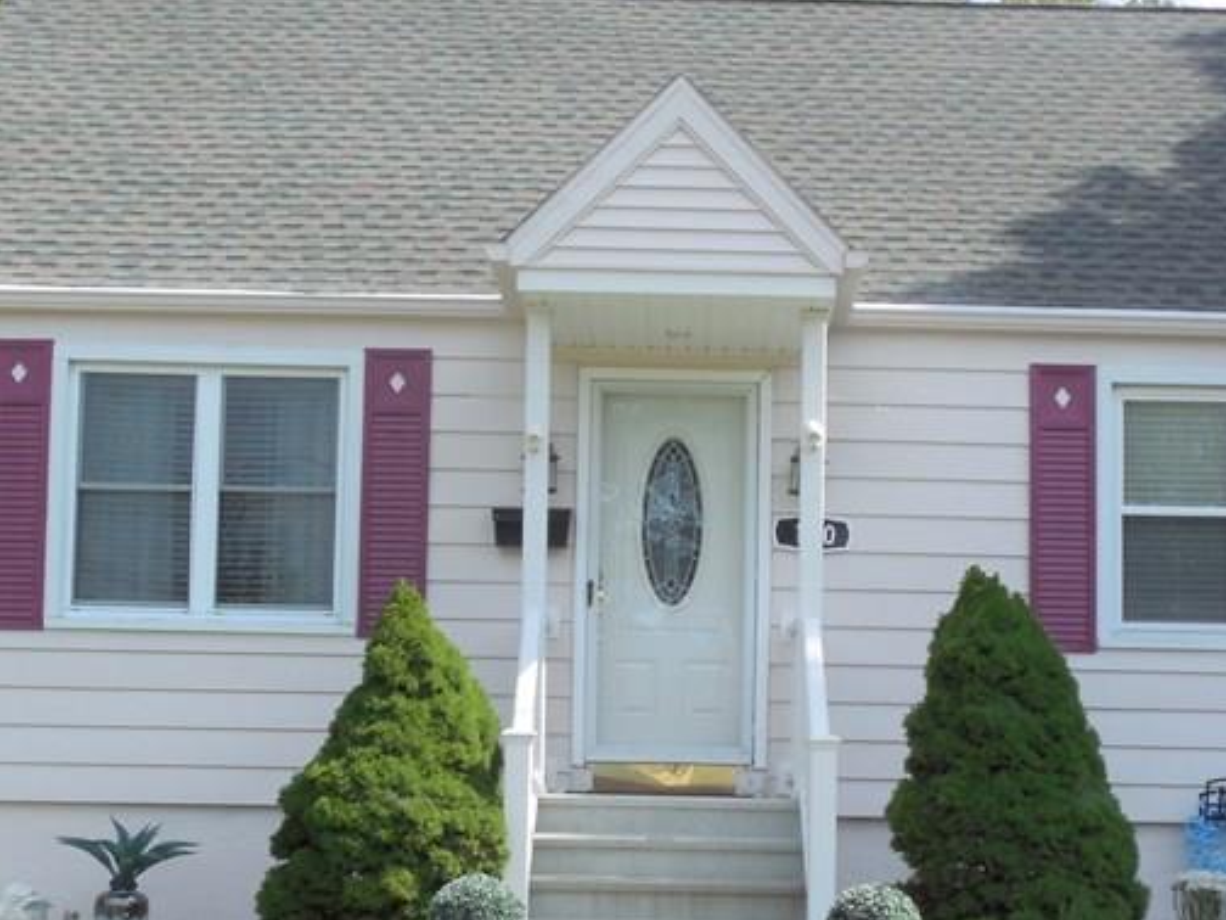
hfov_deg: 30.7
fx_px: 2231
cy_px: 618
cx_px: 693
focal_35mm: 63
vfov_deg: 23.2
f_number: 3.6
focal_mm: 5.6
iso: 125
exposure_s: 1/800
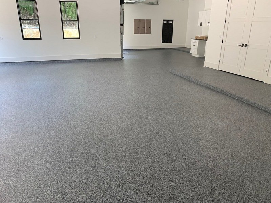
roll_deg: +0.4
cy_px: 102
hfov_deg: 67.3
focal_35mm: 26
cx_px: 136
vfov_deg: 53.1
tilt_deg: -19.4
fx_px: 204
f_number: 1.8
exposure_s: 1/121
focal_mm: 4.25
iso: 80
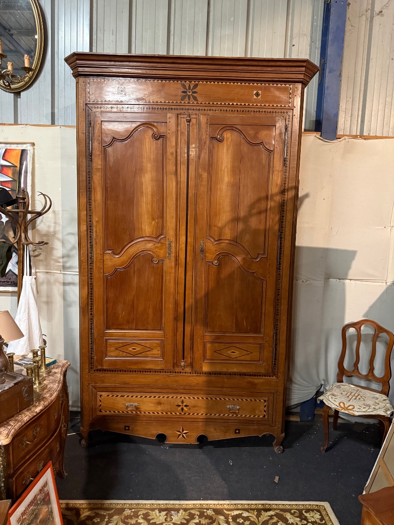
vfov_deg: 71.6
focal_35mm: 24
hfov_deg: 56.8
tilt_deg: -6.9
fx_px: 364
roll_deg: -2.7
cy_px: 262
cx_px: 197
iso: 1000
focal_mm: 6.76
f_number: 1.78
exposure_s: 1/33
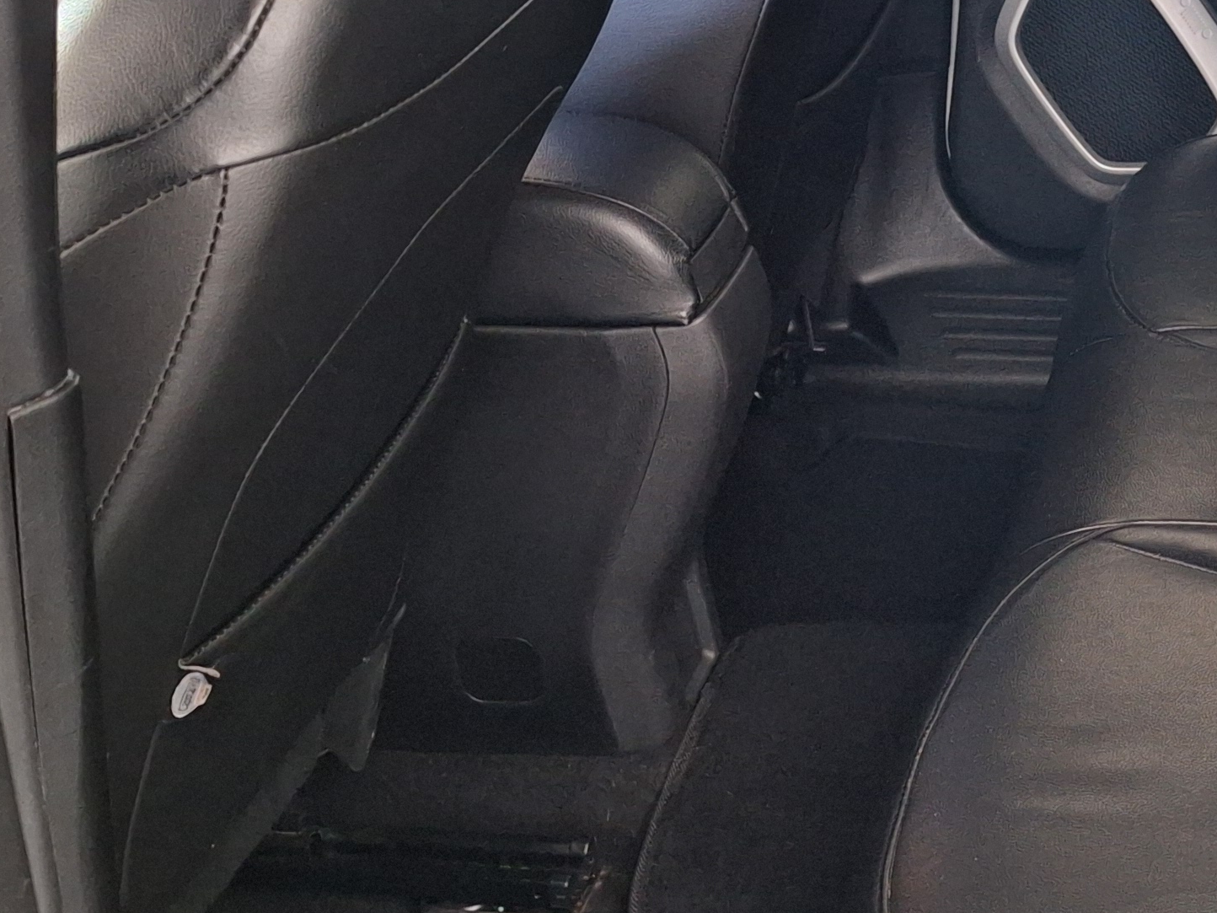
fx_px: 2285
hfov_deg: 27.7
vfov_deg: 22.5
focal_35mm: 65
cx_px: 1280
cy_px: 324
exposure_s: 1/20
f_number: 1.8
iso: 400
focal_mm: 5.54
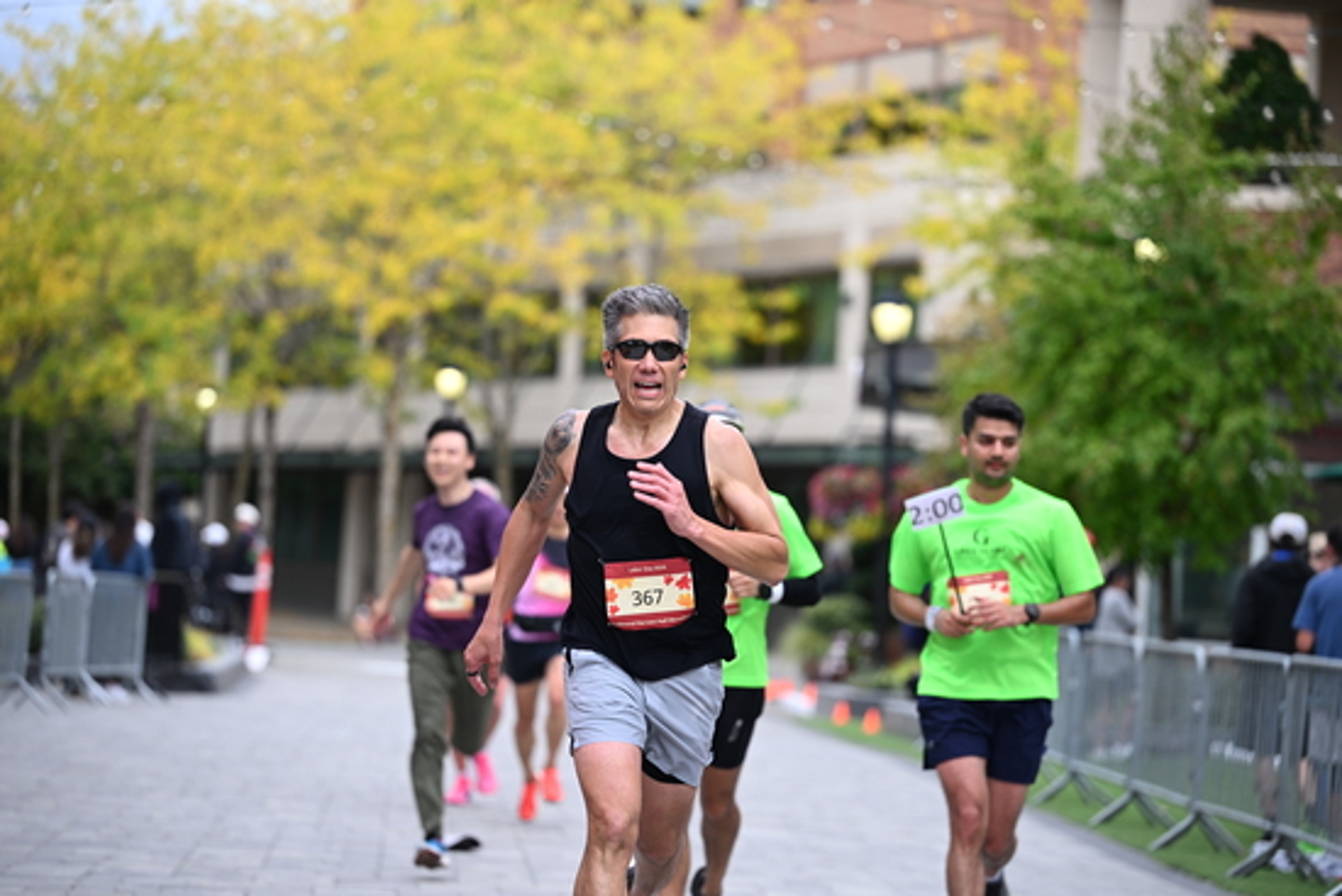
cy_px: 448
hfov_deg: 16.4
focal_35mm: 125
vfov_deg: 11.0
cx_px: 671
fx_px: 4661
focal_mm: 125
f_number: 2.8
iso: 640
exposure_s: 1/2000
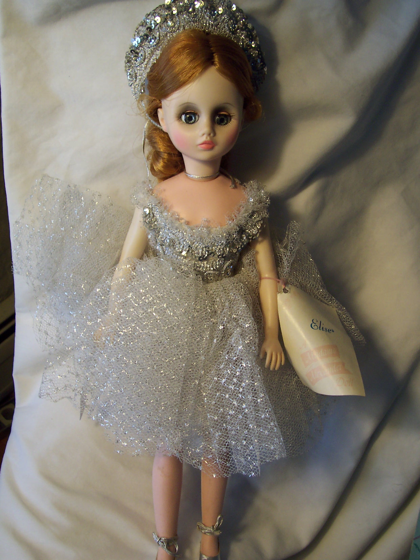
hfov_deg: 38.7
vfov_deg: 50.1
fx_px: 599
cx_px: 210
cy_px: 280
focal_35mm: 37
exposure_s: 1/60
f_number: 2.8
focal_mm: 5.6
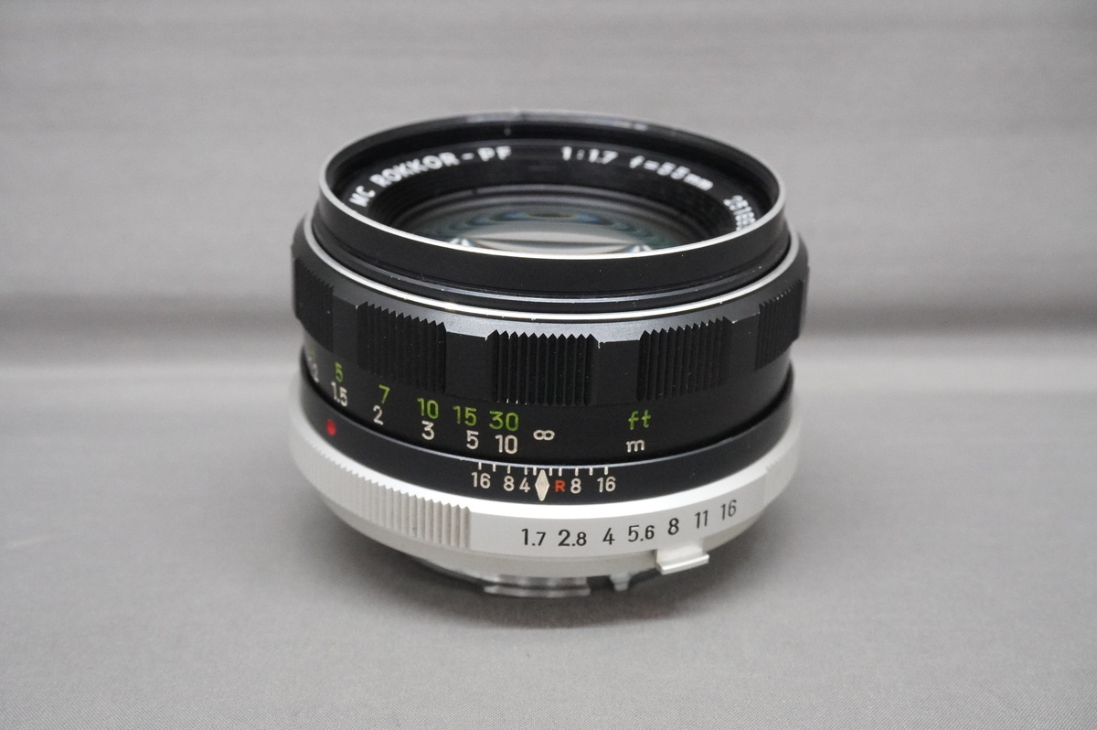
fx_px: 1644
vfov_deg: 25.0
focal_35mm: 54
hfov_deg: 36.9
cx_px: 548
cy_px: 365
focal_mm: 36
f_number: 11
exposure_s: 1/60
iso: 6400
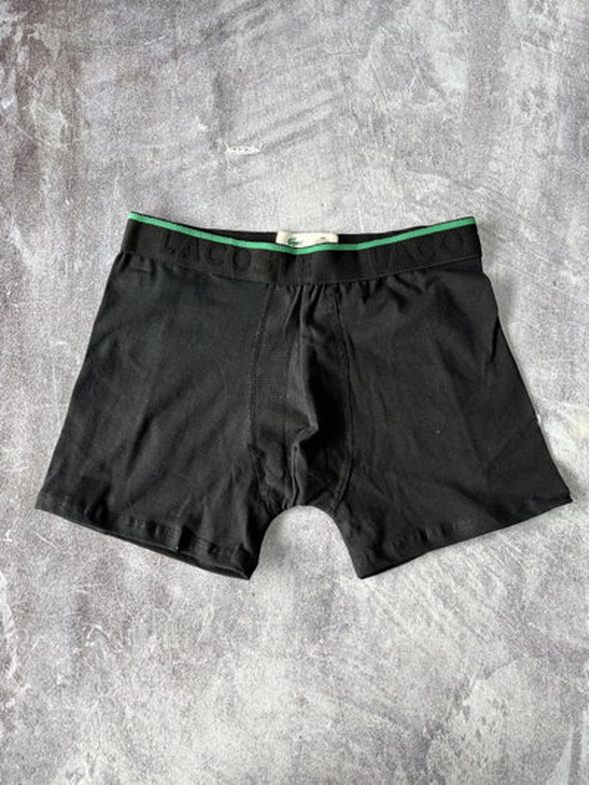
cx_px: 294
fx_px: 590
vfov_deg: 67.3
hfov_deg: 53.1
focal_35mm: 26
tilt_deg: -83.1
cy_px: 392
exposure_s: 1/100
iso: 125
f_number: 1.6
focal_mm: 5.96
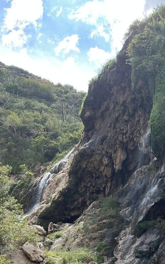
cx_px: 138
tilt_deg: +9.5
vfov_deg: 34.3
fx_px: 410
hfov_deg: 22.4
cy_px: 219
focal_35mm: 57
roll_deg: -1.3
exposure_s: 1/1449
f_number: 1.5
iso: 50
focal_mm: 5.7
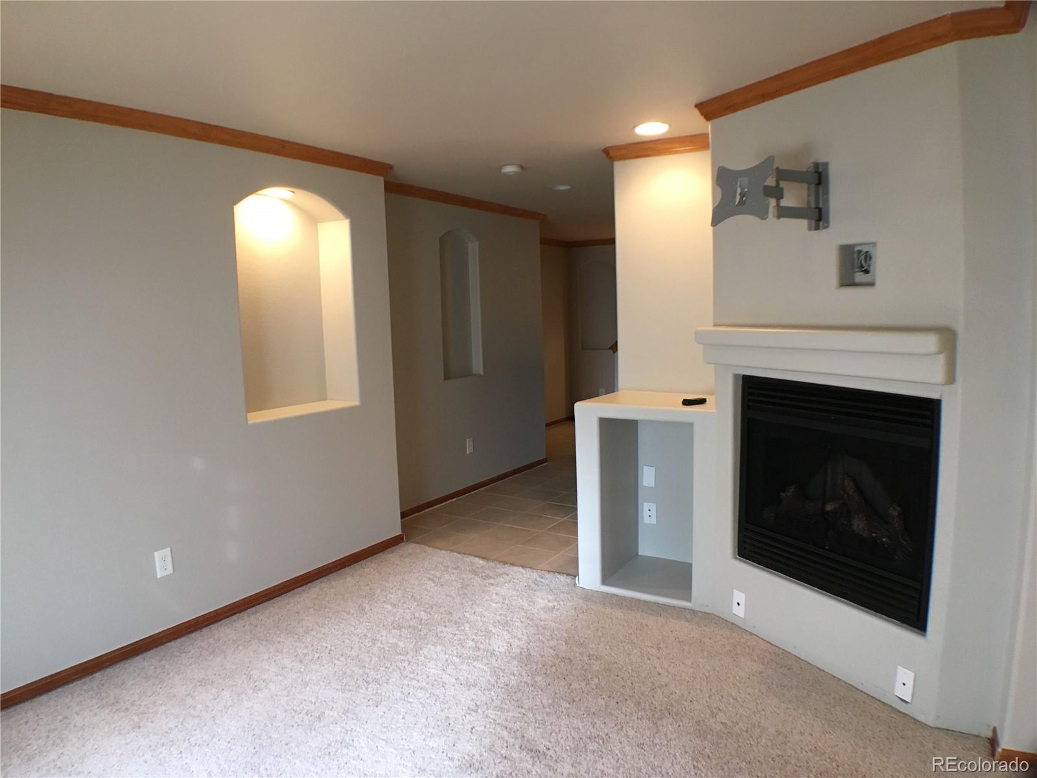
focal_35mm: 29
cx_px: 518
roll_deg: +1.7
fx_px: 869
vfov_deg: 48.2
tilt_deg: -7.3
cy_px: 389
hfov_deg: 61.7
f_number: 2.2
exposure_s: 1/30
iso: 100
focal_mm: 4.15
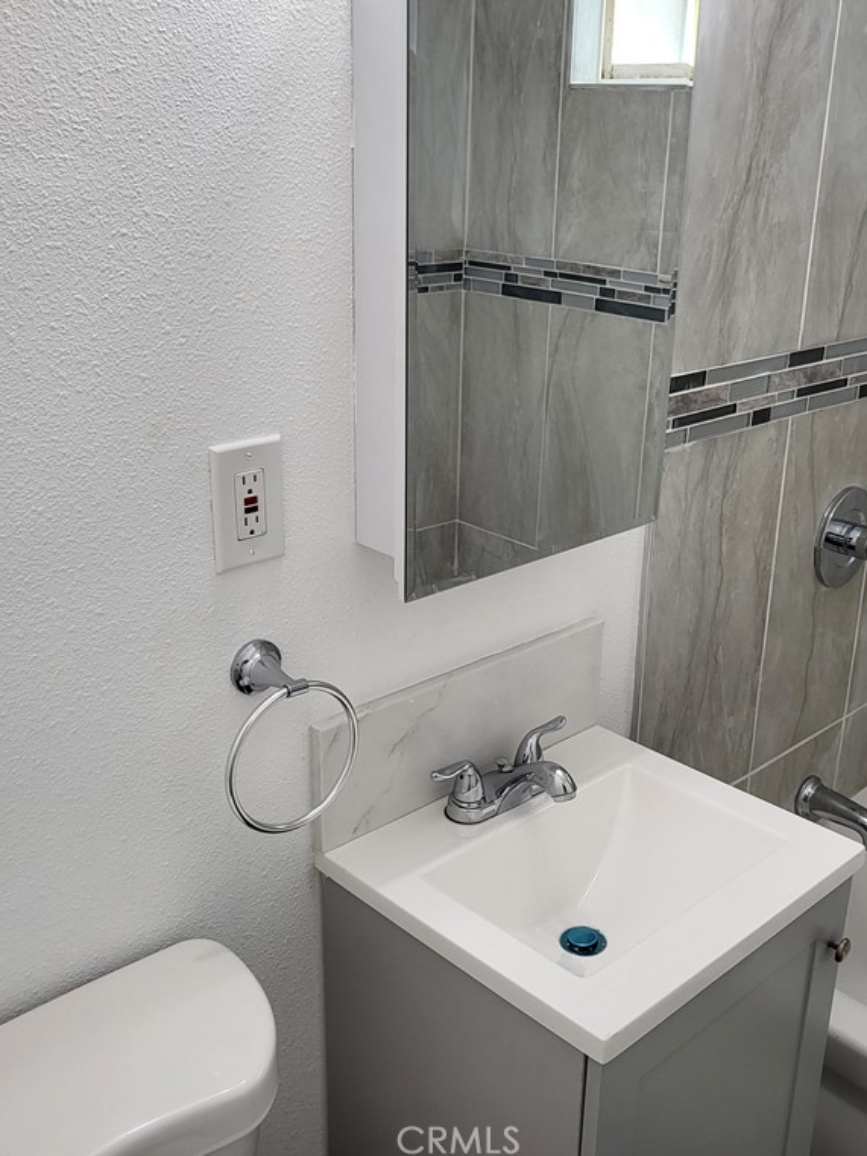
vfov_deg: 52.6
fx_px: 1168
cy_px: 579
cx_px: 475
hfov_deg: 40.7
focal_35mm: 35
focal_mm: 4.25
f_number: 1.8
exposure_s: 1/120
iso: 80
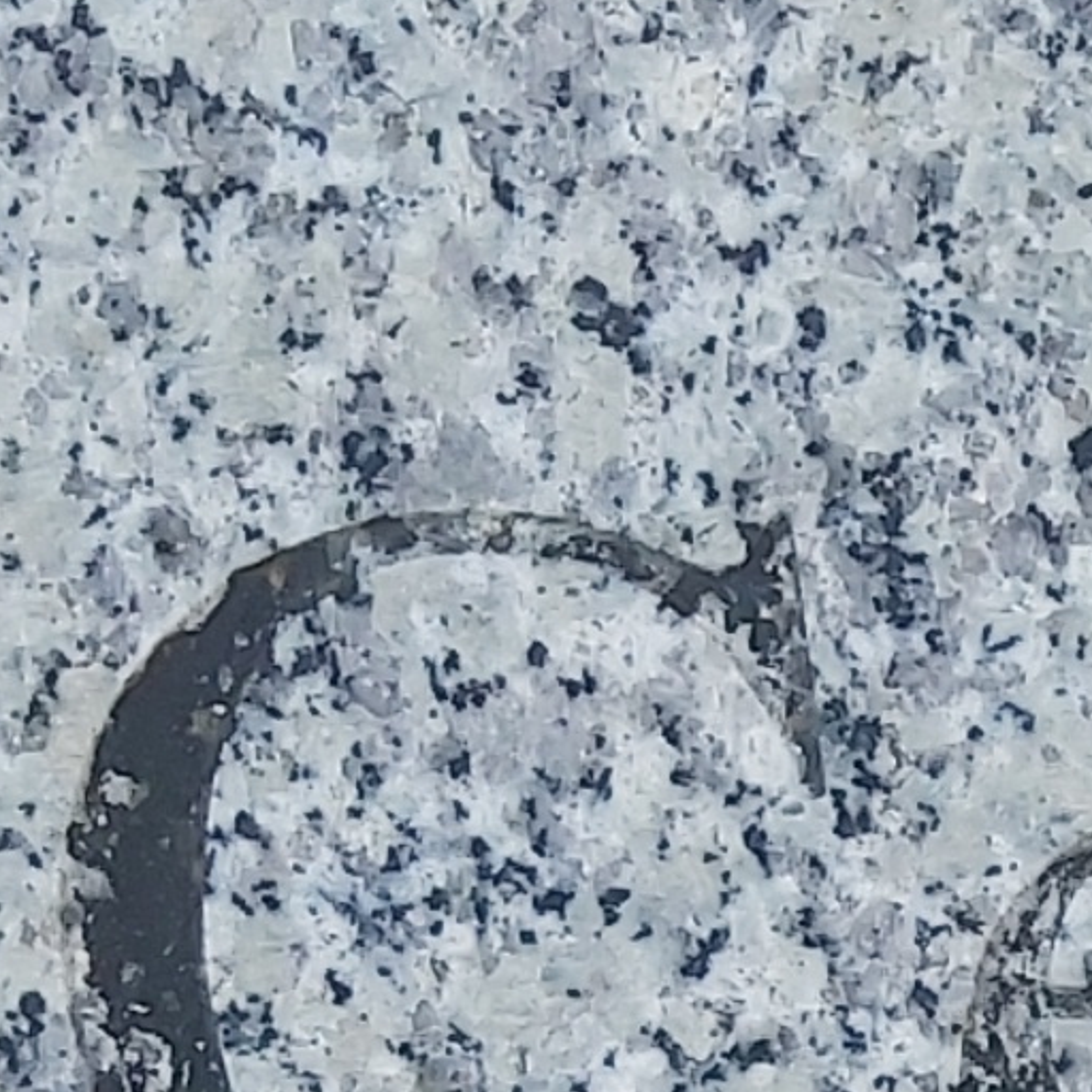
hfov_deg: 8.8
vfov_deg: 9.3
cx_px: 2606
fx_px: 6460
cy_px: 1830
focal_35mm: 181
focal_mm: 3.92
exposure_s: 1/240
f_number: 1.7
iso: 64
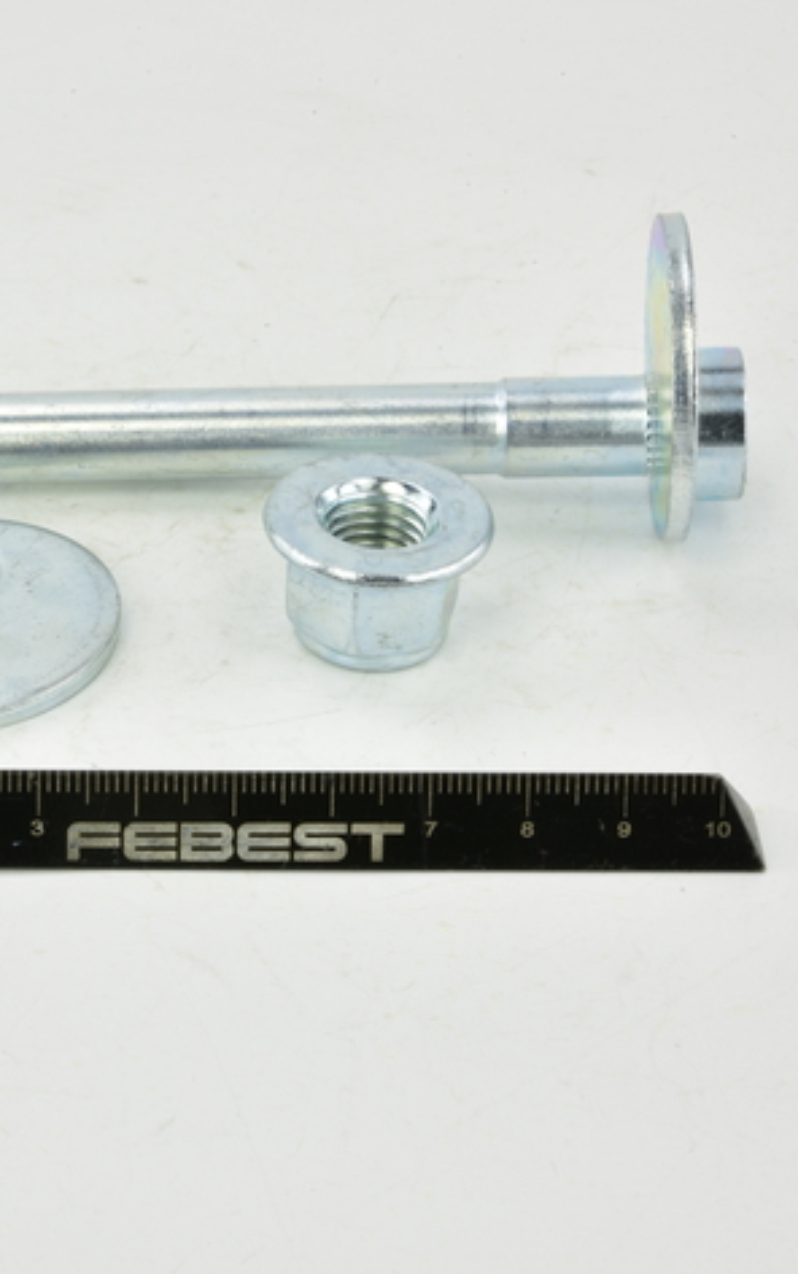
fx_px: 3233
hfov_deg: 14.0
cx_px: 183
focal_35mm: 93
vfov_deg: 22.3
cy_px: 630
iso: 64
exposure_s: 1/2
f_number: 36
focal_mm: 60
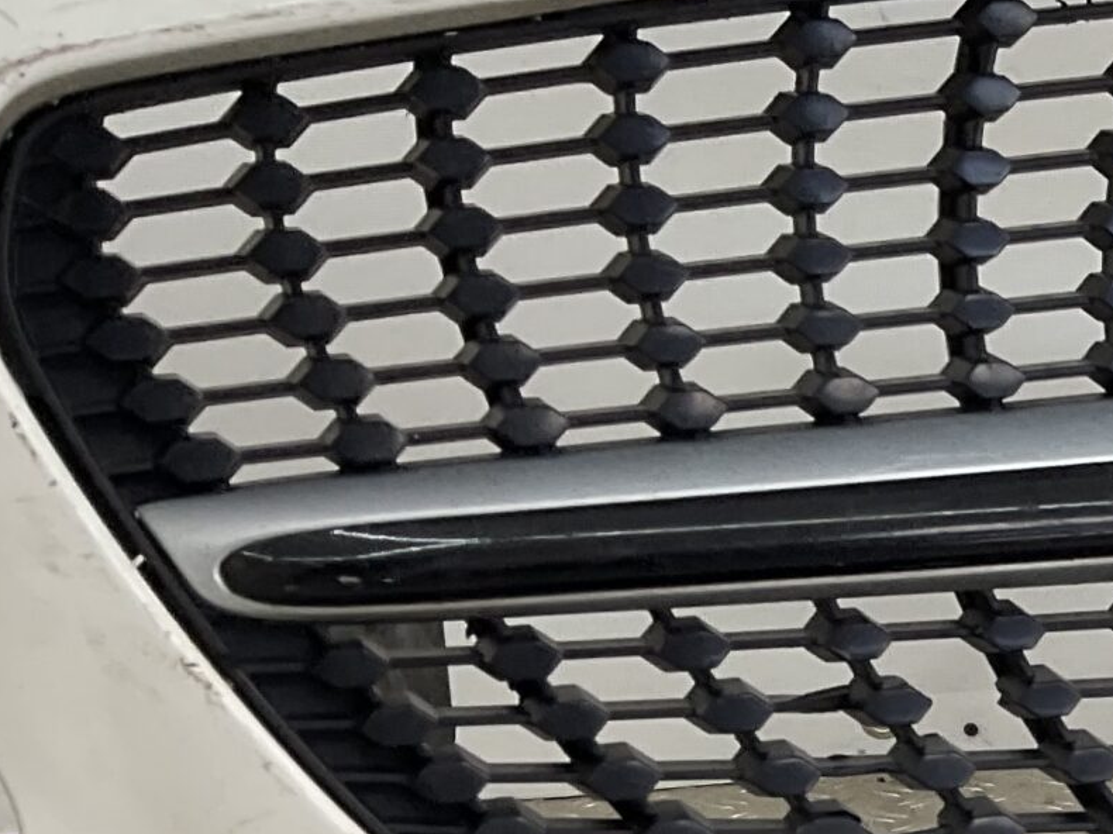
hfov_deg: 18.3
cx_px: 1720
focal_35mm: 94
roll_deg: +1.8
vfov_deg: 15.2
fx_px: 3021
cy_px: 1004
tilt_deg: -23.7
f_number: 1.8
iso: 16
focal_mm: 3
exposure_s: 1/154
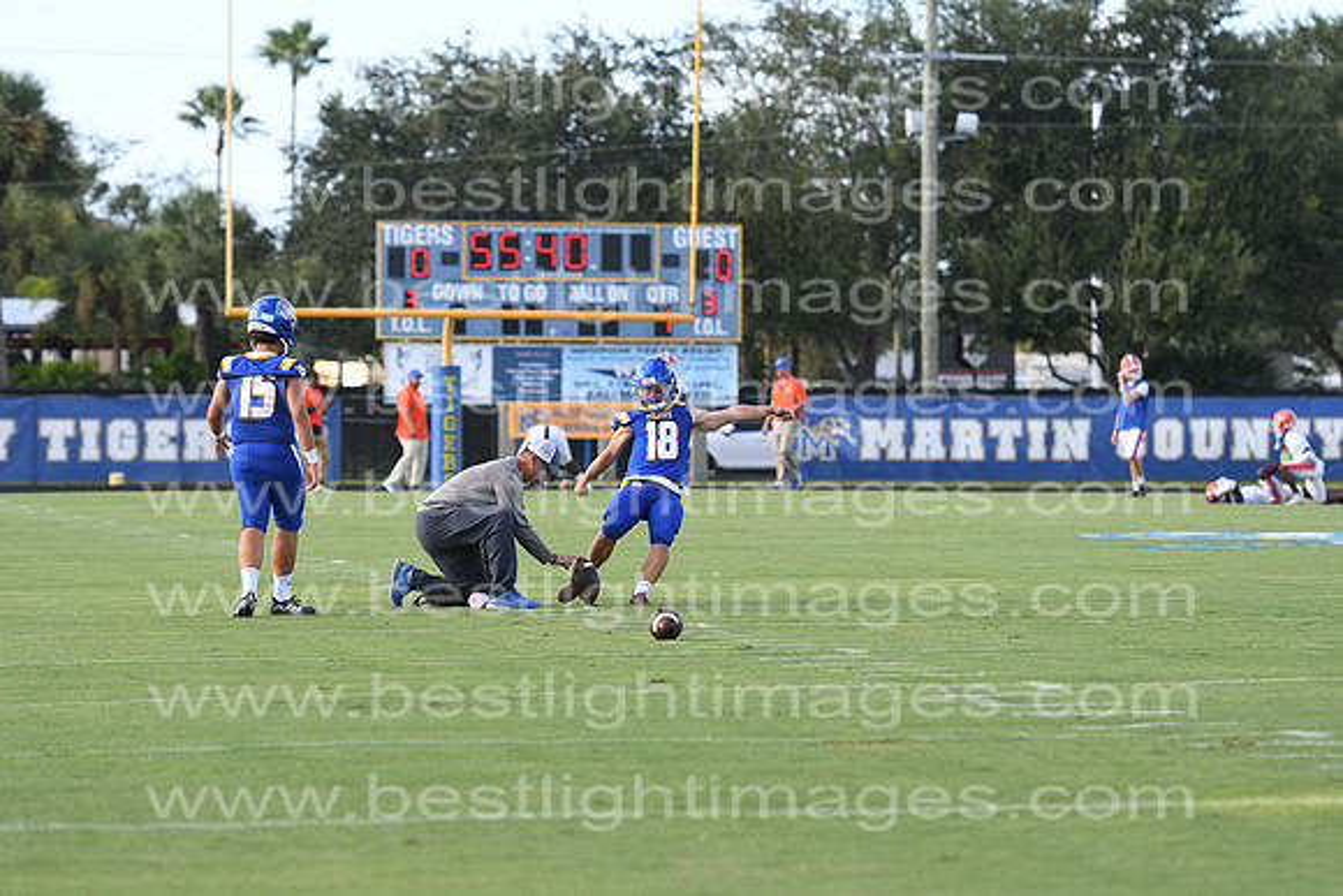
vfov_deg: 6.8
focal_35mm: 202
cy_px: 448
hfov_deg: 10.2
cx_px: 672
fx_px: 7556
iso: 200
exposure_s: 1/800
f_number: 4
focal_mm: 135
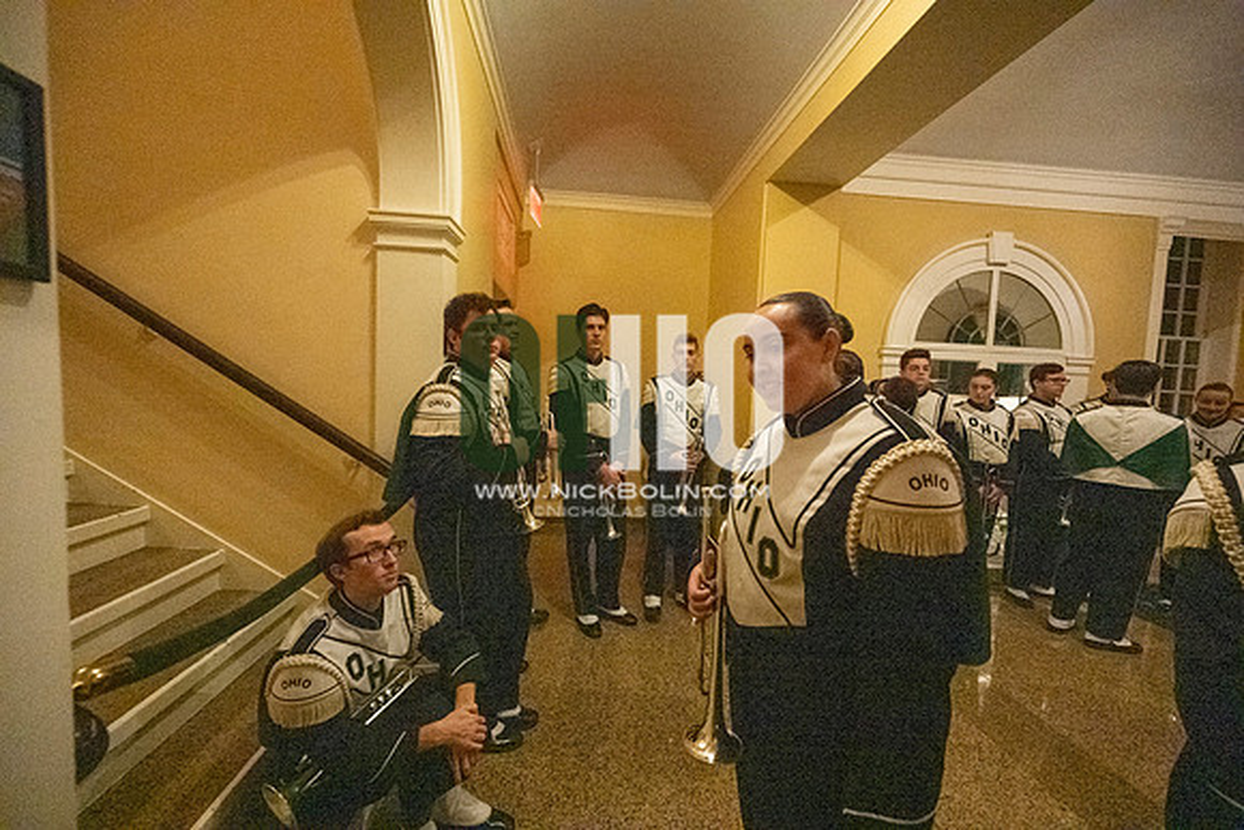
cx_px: 622
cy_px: 415
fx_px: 484
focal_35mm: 14
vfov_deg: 81.2
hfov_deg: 104.2
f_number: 4.5
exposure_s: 1/250
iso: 12800
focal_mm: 14
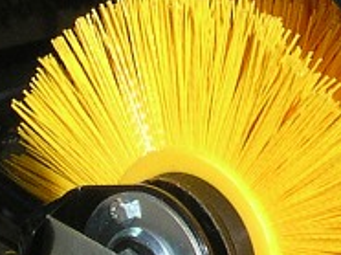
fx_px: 2007
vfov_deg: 7.3
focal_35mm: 204
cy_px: 101
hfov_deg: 9.6
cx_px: 412
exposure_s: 1/515
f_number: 4.5
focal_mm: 5.6
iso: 100
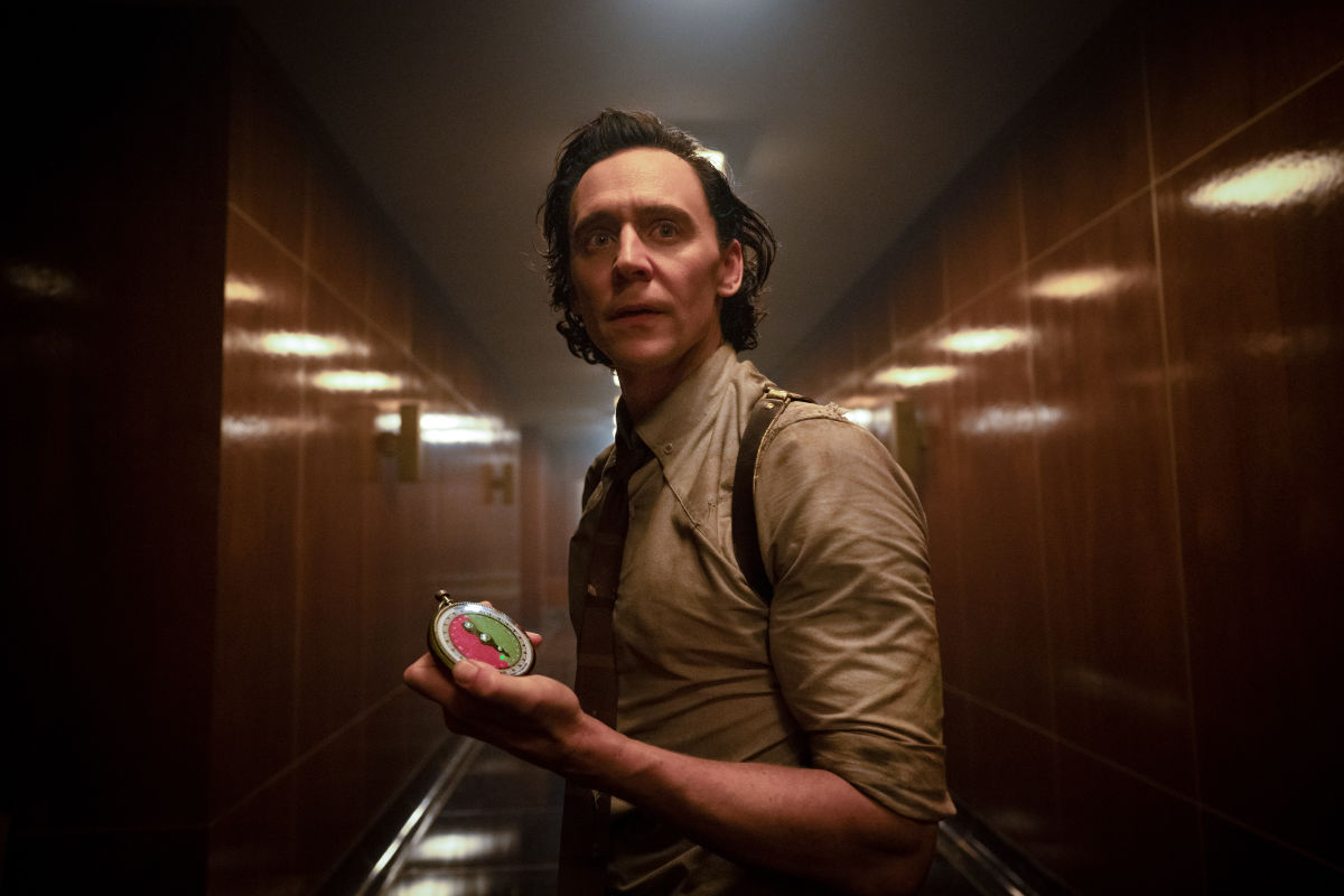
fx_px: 896
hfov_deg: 73.7
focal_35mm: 24
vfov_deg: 53.1
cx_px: 672
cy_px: 448
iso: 3200
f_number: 2.8
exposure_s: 1/200
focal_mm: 24
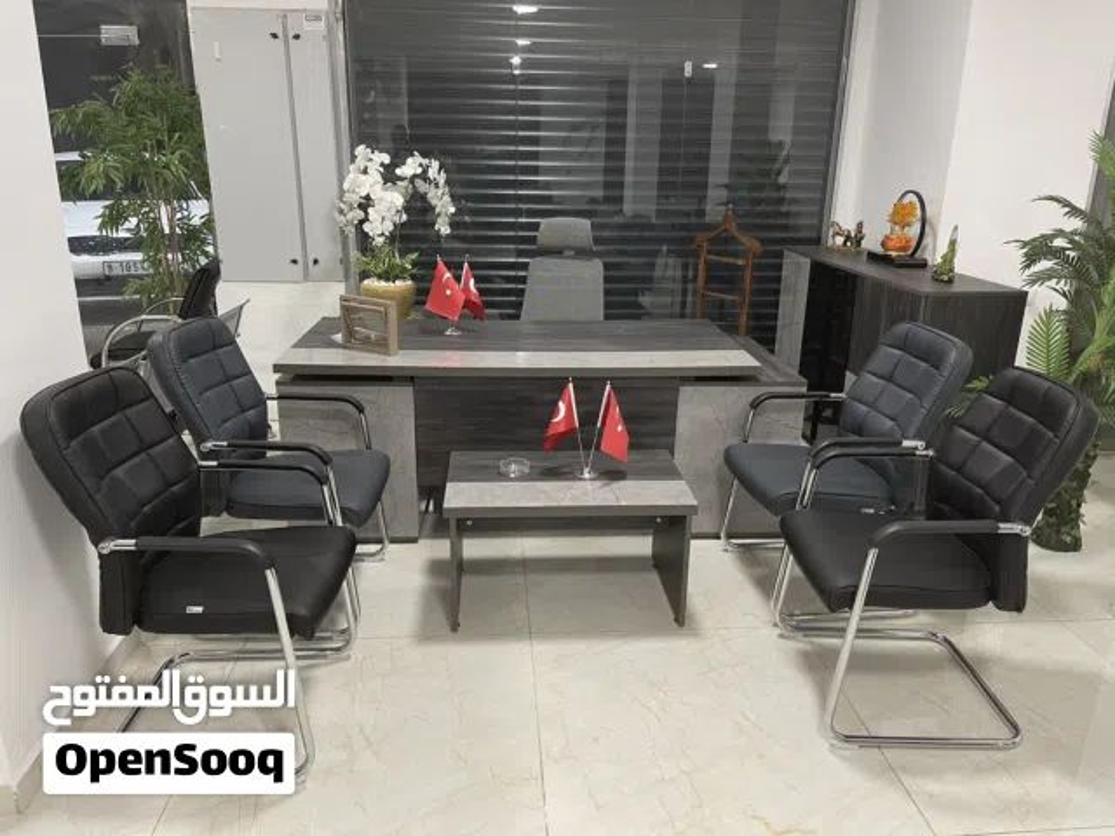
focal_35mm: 25
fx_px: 805
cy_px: 418
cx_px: 558
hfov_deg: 69.4
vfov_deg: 54.9
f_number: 1.6
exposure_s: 1/50
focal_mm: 5.1
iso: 160
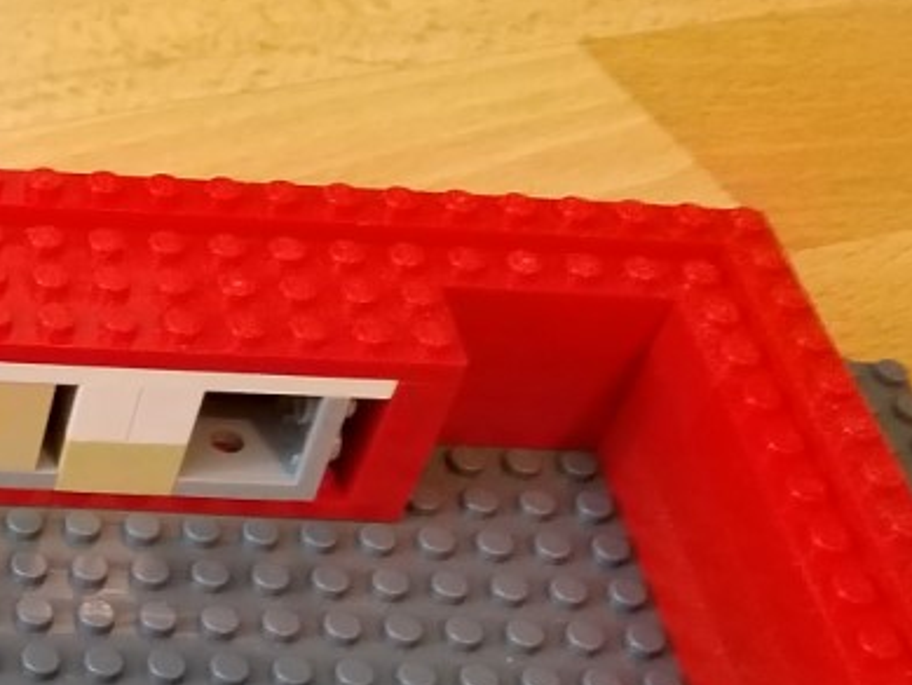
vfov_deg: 20.4
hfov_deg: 24.3
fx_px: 1871
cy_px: 584
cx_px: -246
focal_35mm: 71
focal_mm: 3.93
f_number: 1.7
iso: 800
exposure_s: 1/20
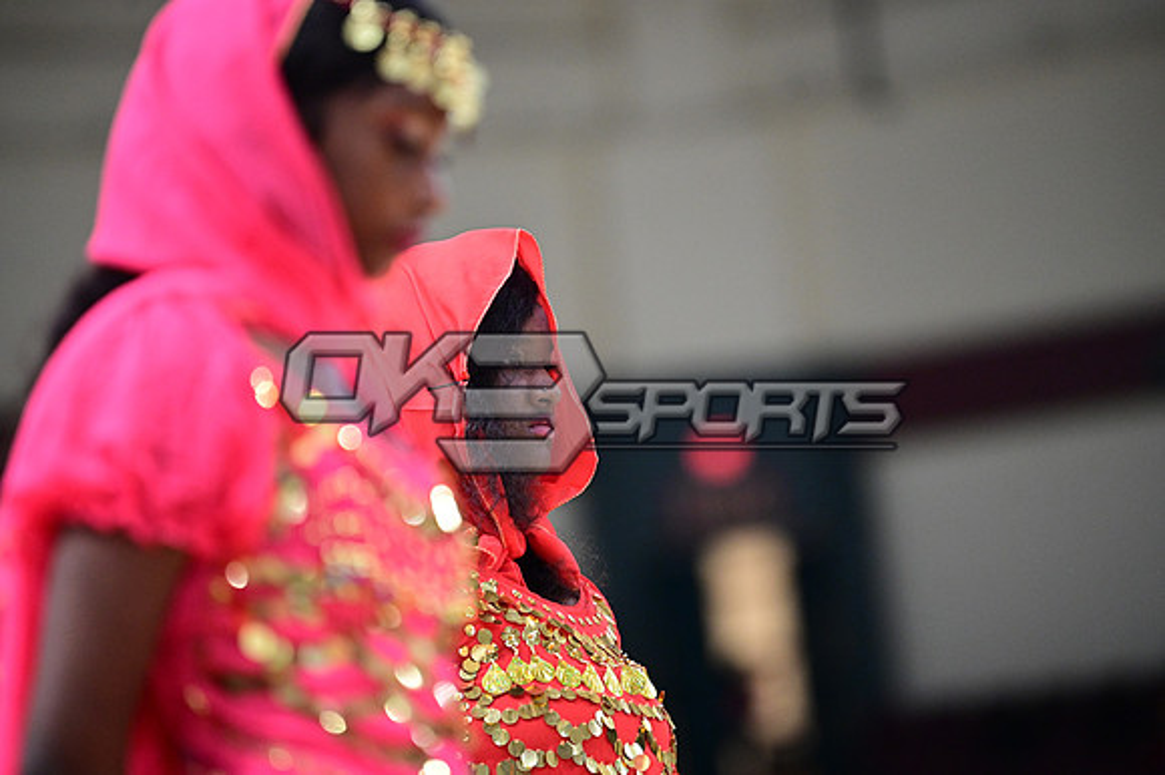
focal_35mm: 200
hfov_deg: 10.3
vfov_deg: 6.9
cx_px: 582
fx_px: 6468
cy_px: 388
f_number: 3.2
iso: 6400
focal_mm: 200
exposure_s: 1/1000
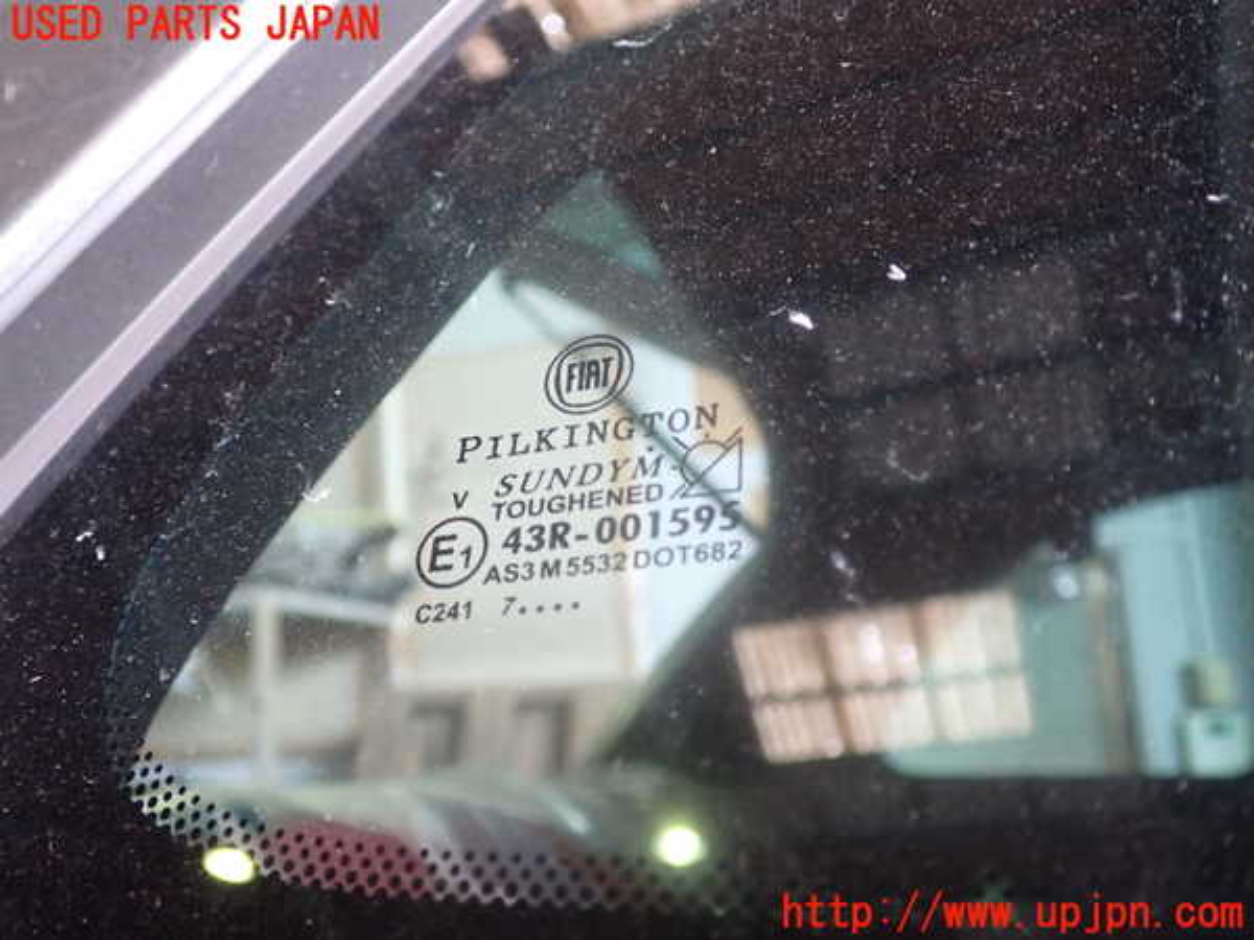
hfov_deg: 56.8
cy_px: 470
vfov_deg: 44.2
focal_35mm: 32
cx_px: 627
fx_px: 1159
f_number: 2.4
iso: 640
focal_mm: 5.79
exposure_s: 1/30
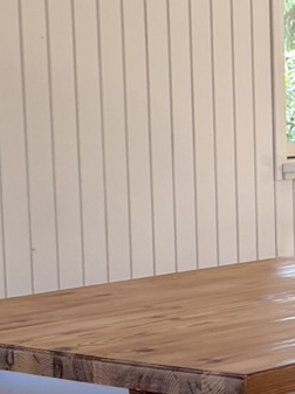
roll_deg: +0.5
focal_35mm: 146
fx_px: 1662
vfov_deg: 13.5
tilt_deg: -8.6
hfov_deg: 10.1
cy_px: 306
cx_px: 275
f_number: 1.78
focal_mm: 6.76
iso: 160
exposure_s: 1/121
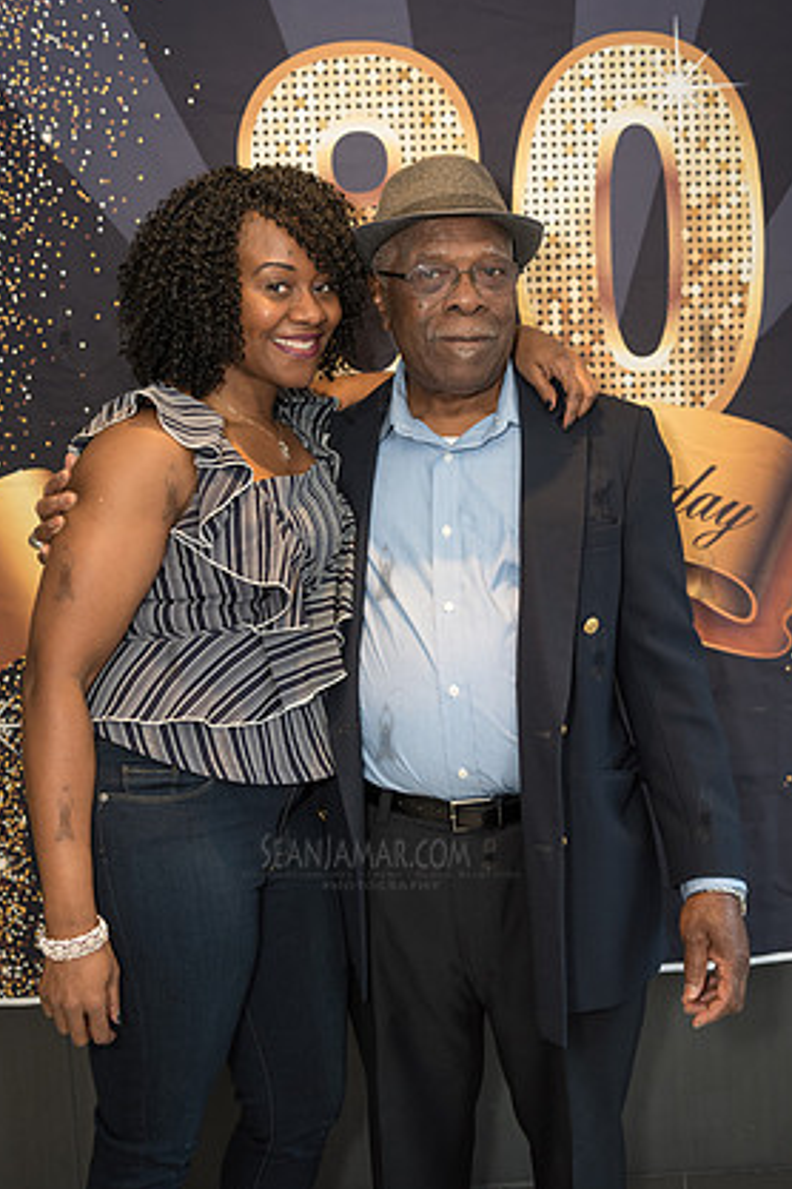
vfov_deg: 47.4
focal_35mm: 41
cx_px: 385
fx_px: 1353
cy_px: 573
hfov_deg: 32.6
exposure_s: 1/320
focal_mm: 38
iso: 1250
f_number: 3.5
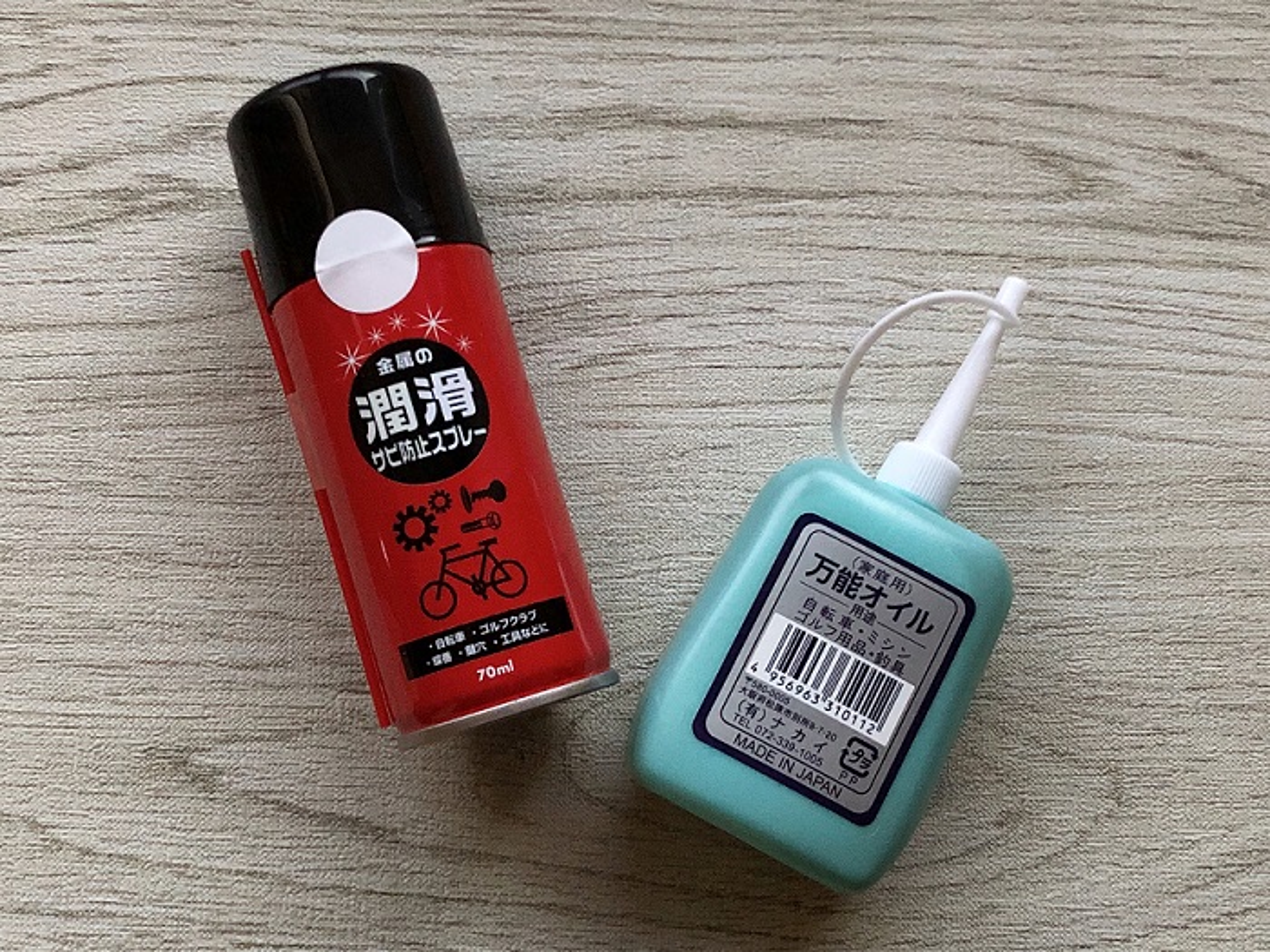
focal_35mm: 49
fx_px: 1798
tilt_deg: -83.2
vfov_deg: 29.7
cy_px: 476
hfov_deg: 38.9
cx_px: 635
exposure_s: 1/15
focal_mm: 3.99
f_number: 1.8
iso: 100
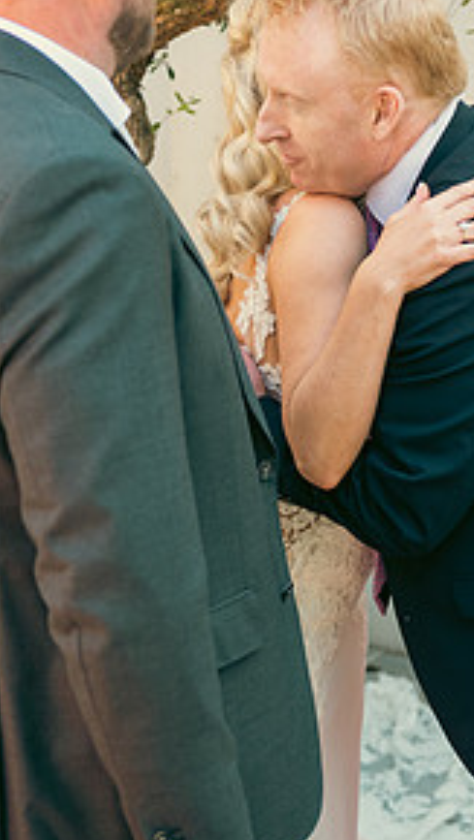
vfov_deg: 25.2
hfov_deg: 14.4
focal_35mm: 84
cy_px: 301
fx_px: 1873
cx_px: 343
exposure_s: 1/250
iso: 160
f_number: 3.5
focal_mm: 40
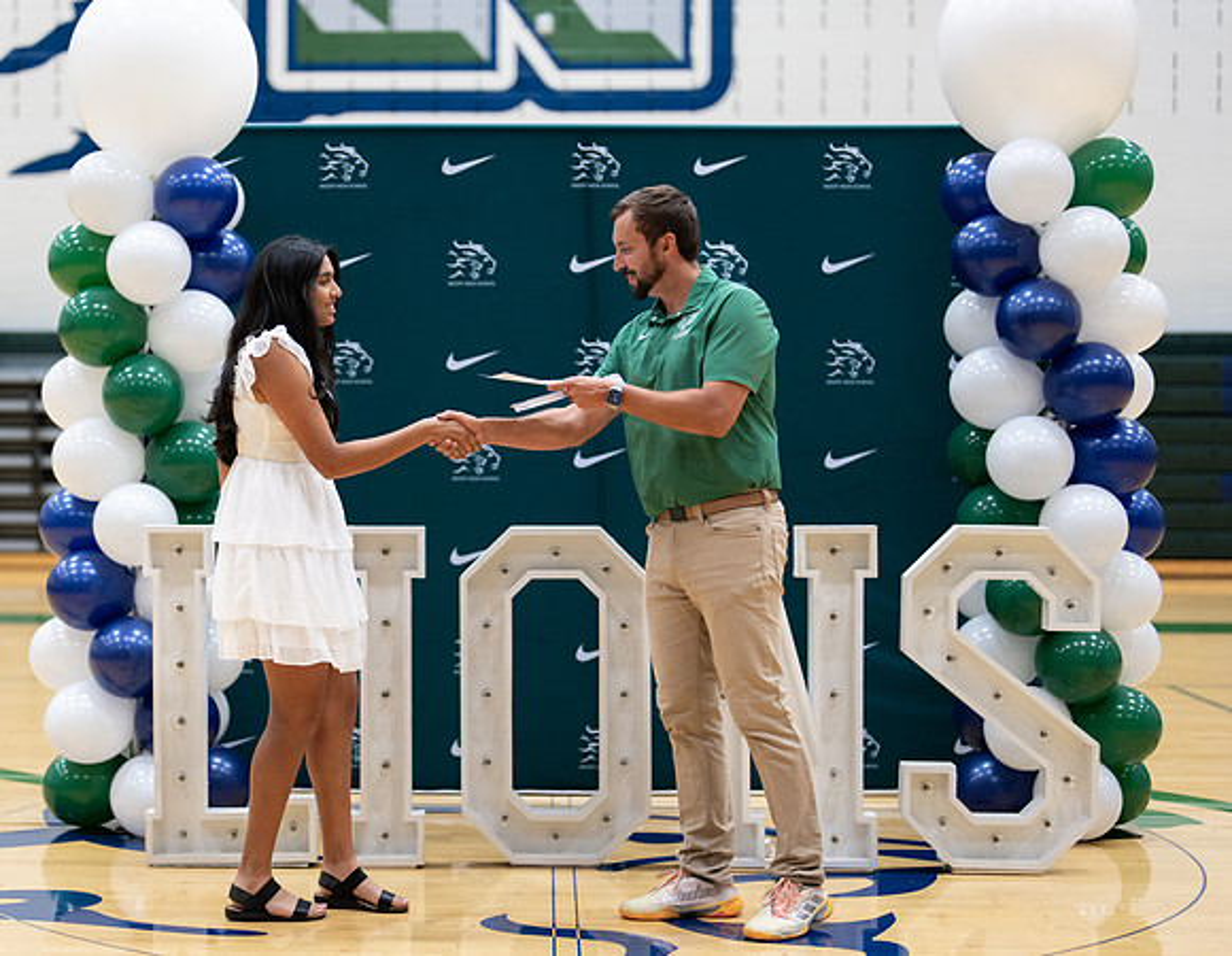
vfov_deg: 23.6
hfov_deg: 30.0
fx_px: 2285
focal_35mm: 63
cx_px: 425
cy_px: 500
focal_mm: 50
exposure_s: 1/320
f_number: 1.2
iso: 400
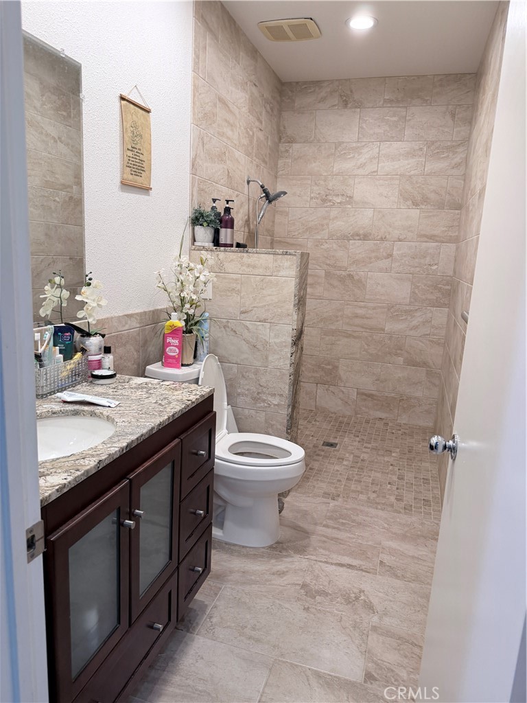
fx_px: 487
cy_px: 352
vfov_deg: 71.6
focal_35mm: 24
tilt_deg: -11.0
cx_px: 264
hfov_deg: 56.8
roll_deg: -2.5
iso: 200
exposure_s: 1/120
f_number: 1.78
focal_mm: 6.76
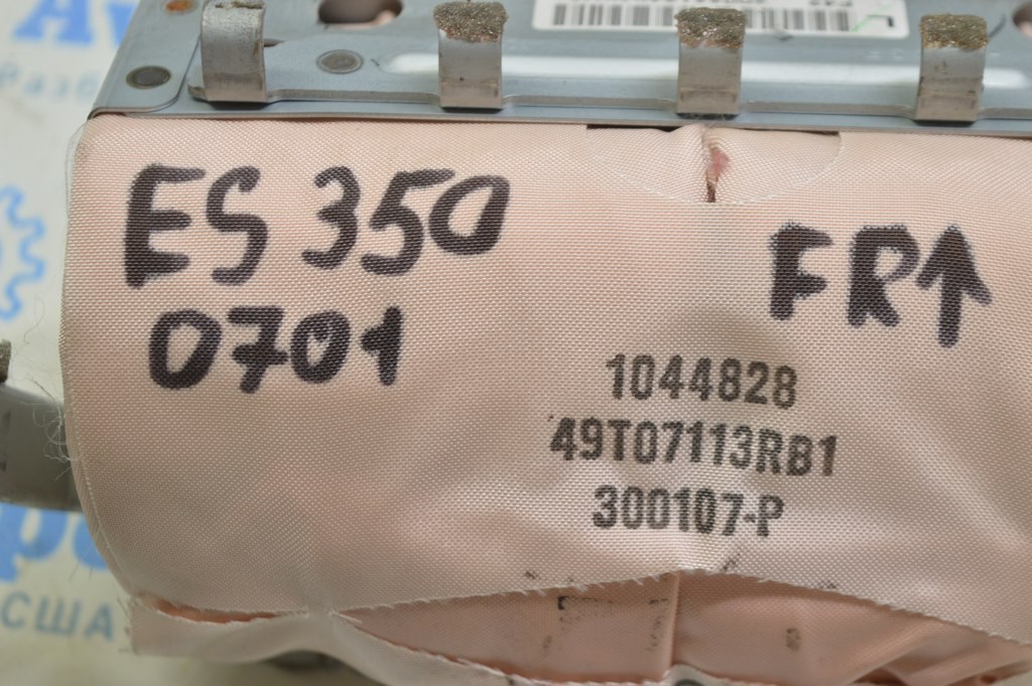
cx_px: 516
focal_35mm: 75
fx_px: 2148
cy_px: 343
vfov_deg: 18.2
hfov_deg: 27.0
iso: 400
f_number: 5.6
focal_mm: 50
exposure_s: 1/20
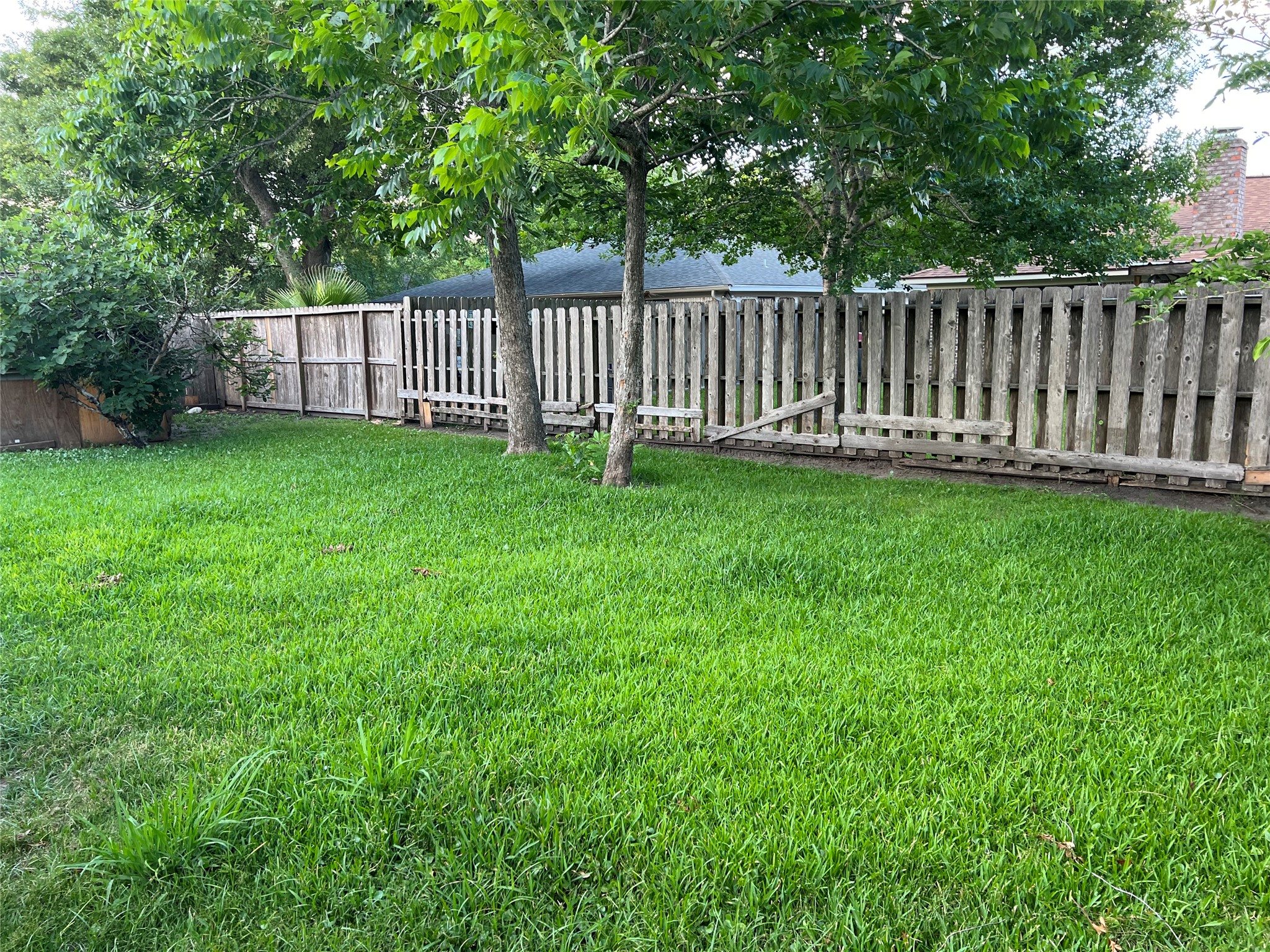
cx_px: 635
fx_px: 954
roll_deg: +1.8
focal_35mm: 26
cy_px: 476
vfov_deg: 53.1
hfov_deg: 67.3
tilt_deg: -8.8
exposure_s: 1/121
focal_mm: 5.7
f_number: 1.5
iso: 80
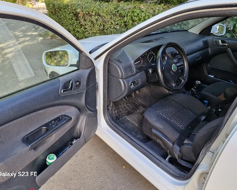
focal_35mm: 25
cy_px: 92
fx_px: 175
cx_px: 117
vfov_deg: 56.8
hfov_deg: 68.1
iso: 125
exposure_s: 1/182
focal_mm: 5.54
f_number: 1.8
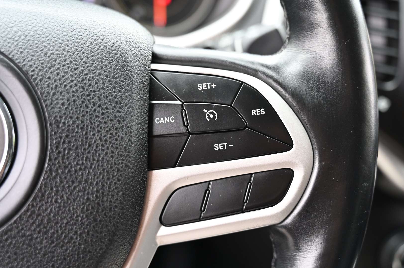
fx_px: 482
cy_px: 134
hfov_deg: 45.5
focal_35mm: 43
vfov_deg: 31.1
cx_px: 202
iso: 1000
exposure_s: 1/125
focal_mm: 43
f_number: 4
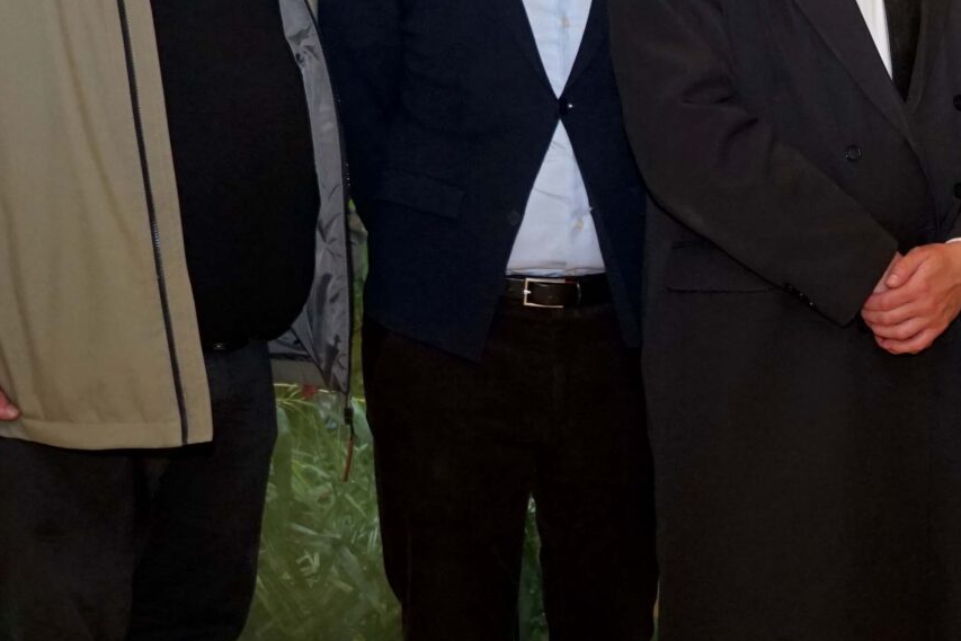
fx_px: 2643
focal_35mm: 99
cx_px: 1160
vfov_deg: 13.8
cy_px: 381
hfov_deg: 19.4
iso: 2000
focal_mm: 33
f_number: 4
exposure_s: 1/125
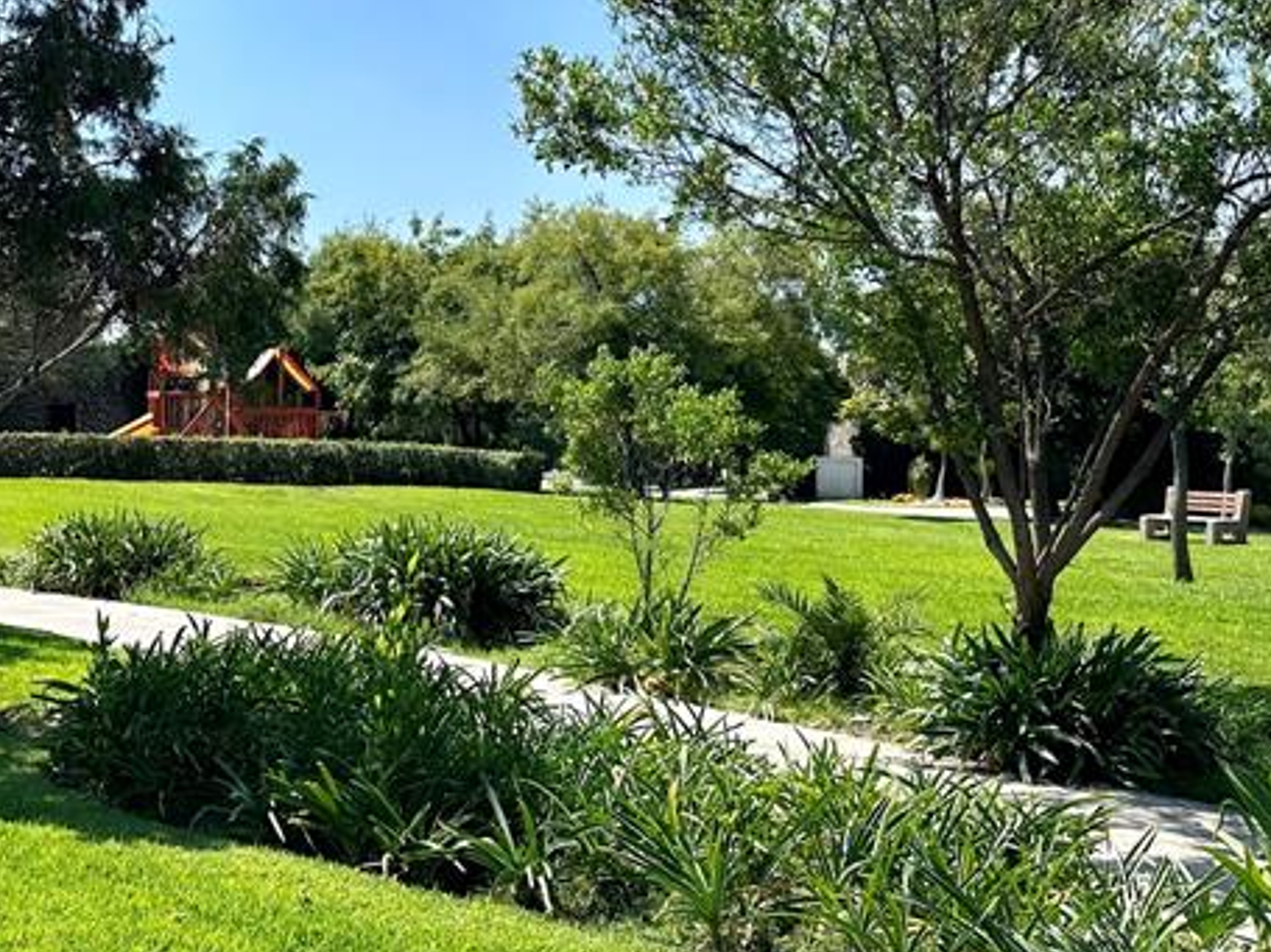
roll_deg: -2.5
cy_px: 399
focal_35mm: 54
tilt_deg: +3.6
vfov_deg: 27.0
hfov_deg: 34.0
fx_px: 1982
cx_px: 176
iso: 80
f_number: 1.78
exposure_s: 1/4348
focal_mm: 6.86
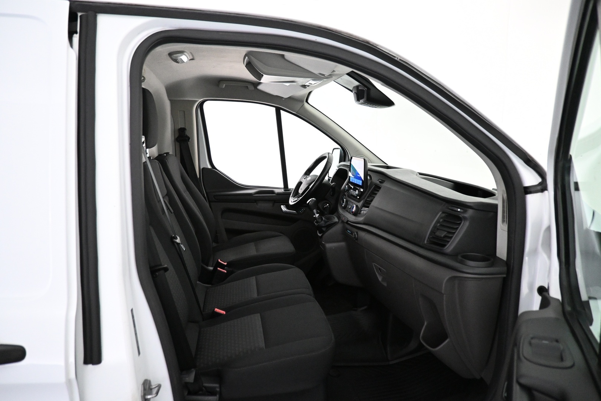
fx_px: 401
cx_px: 300
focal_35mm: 24
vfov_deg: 53.1
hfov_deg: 73.7
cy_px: 200
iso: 4000
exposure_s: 1/100
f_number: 3.5
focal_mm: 16
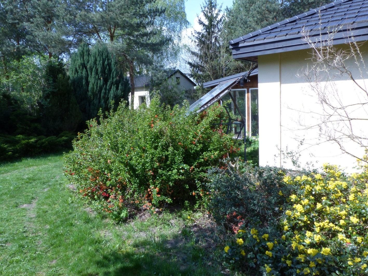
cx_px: 184
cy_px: 138
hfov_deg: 69.4
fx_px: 266
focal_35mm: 25
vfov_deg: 54.9
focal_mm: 4.5
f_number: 8
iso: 100
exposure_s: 1/80
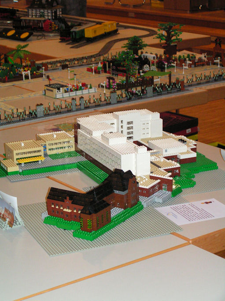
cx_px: 112
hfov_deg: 16.6
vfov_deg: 22.0
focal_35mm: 89
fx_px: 772
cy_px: 150
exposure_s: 1/100
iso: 200
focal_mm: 14.8
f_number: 3.2
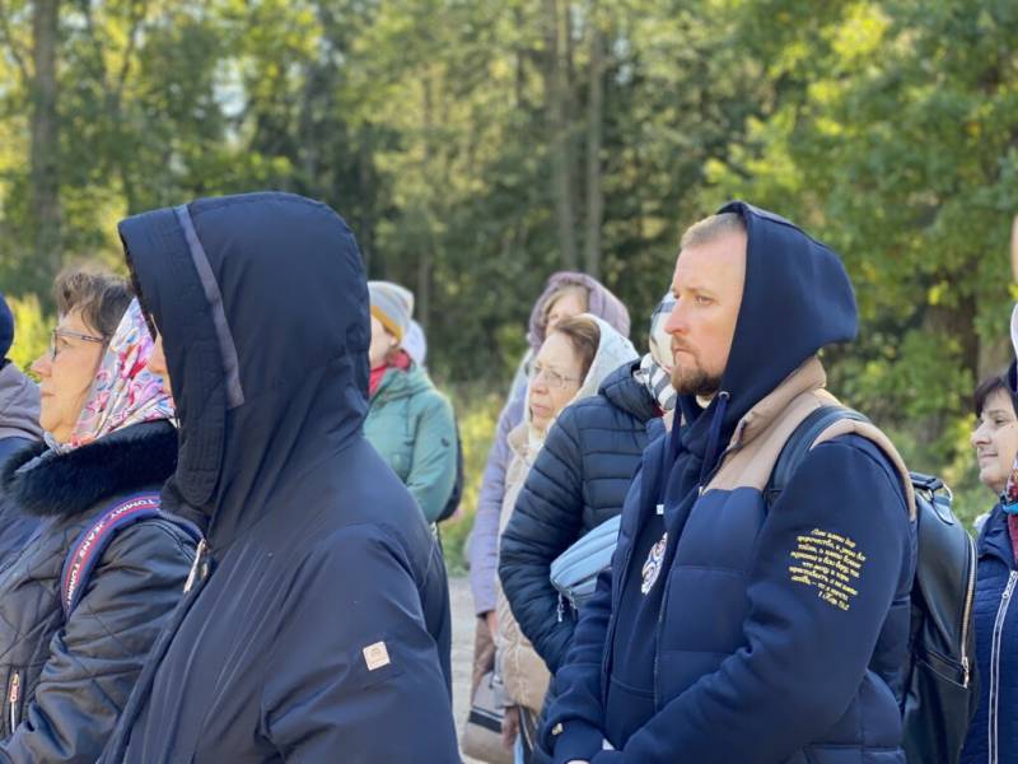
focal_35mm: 52
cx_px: 509
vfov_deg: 28.0
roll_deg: +0.5
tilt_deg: +0.1
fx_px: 1529
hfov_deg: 36.8
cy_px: 382
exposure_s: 1/122
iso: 32
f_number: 2
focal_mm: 6
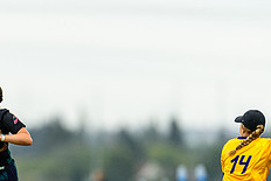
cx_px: 1
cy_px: 161
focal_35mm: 999
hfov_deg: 2.1
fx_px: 7525
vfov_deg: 1.4
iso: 320
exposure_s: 1/1250
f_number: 3.2
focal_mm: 400
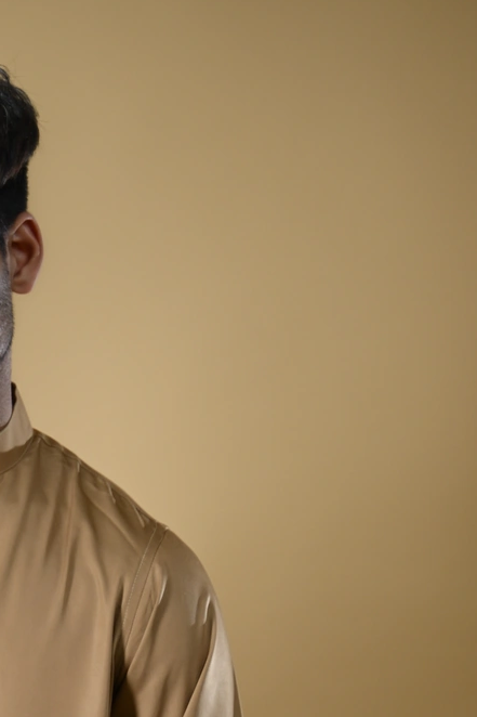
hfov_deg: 5.8
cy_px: 1236
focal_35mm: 235
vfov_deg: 8.5
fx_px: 4673
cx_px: -129
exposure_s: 1/125
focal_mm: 61
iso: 160
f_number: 2.8
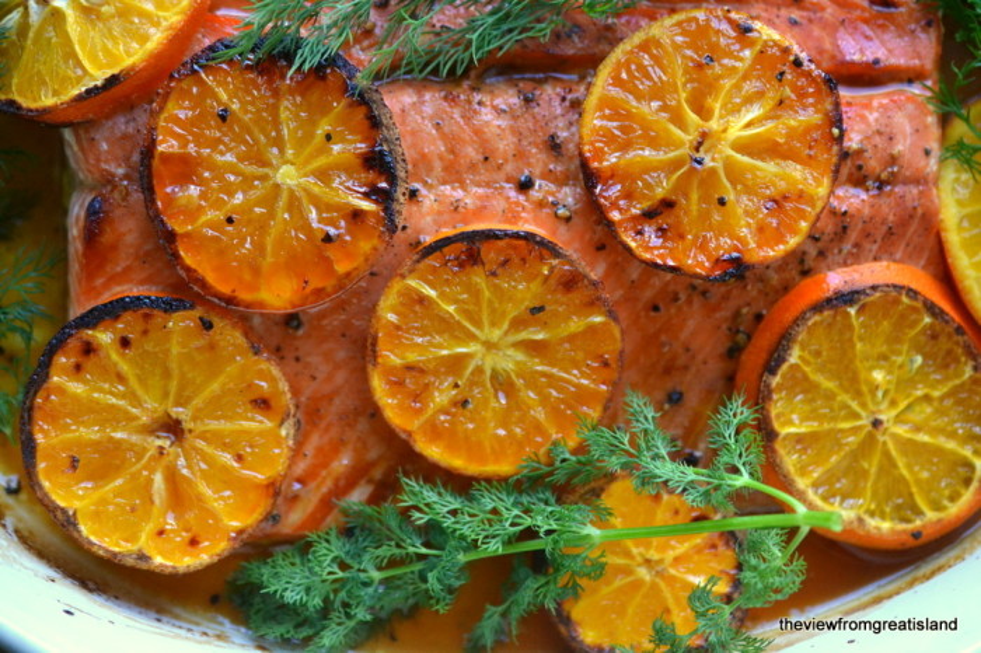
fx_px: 1634
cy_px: 326
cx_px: 490
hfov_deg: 33.4
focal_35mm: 60
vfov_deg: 22.6
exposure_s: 1/500
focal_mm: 40
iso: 1600
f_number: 3
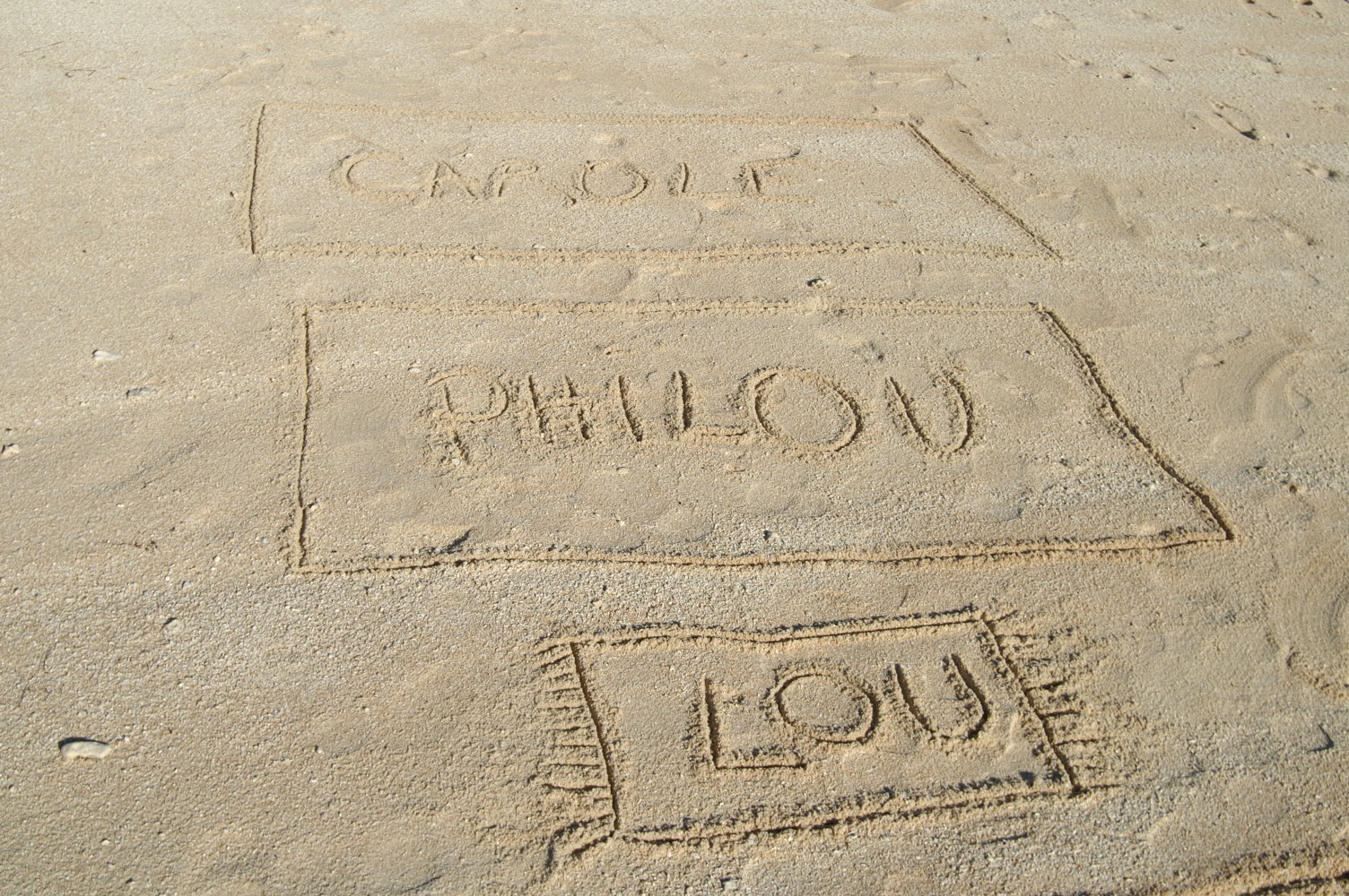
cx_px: 674
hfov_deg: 53.2
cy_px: 448
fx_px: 1348
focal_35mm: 36
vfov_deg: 36.8
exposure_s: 1/1250
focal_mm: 24
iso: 100
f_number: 6.3
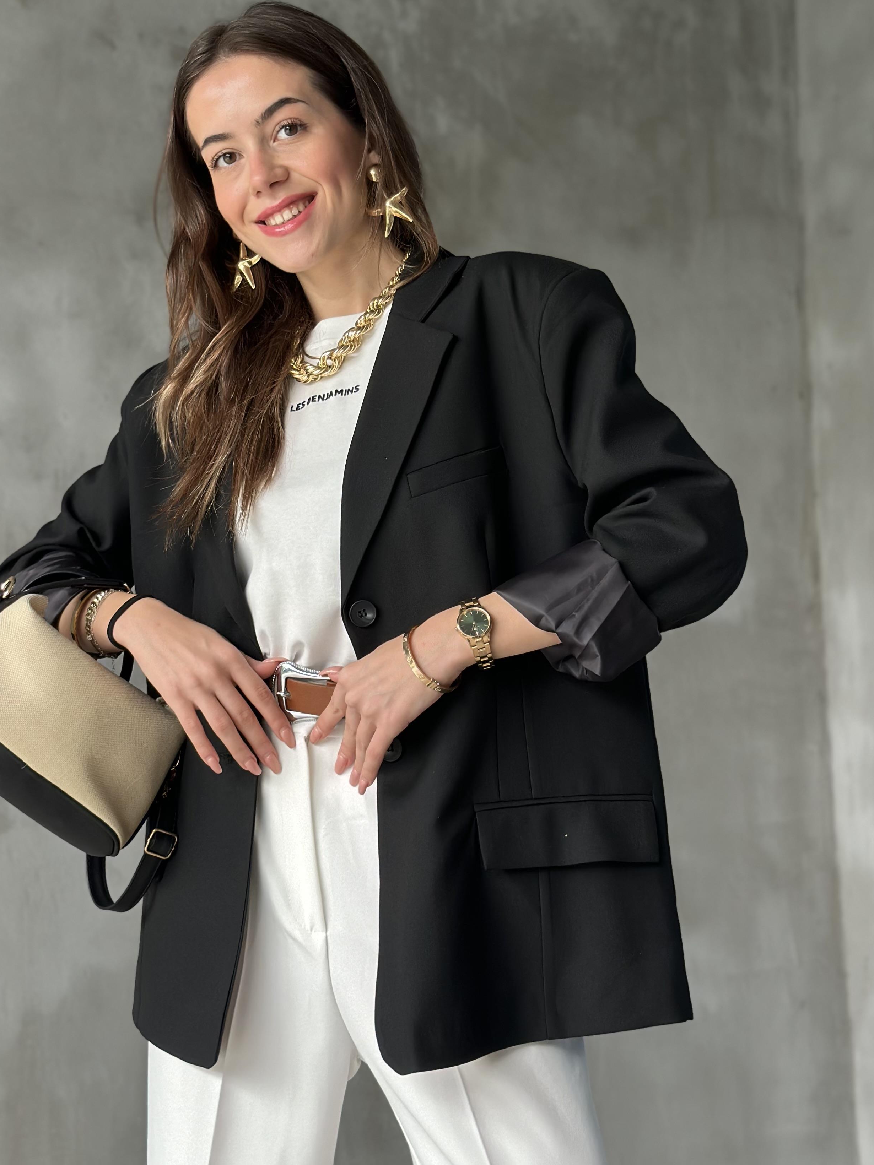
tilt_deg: +6.1
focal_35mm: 59
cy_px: 548
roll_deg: -0.3
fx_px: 1986
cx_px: 342
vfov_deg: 32.7
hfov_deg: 24.8
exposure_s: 1/68
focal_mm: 6.86
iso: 125
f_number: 1.78
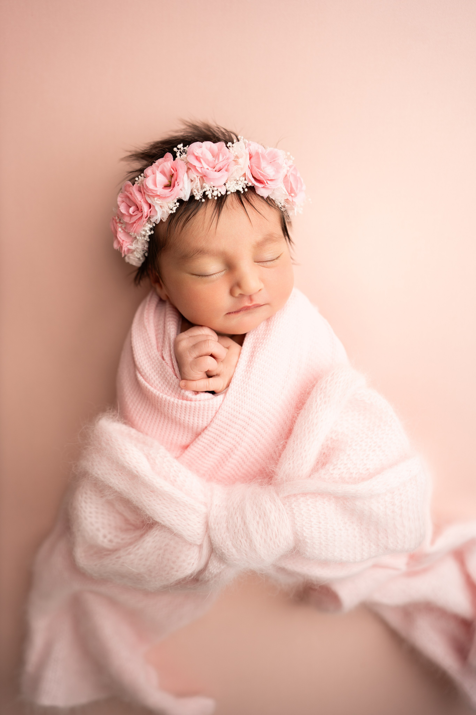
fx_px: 694
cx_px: 238
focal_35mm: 35
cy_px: 358
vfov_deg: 54.4
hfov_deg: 37.9
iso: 100
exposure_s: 1/200
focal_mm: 35
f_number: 2.5
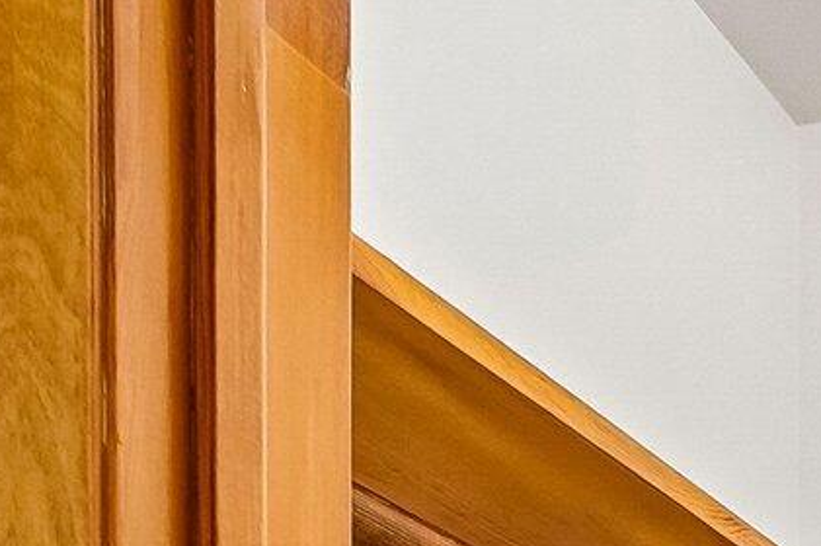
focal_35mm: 73
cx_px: 1129
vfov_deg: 14.2
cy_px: 1222
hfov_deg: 23.7
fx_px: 1663
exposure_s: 1/2.5
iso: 400
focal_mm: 10
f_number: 8
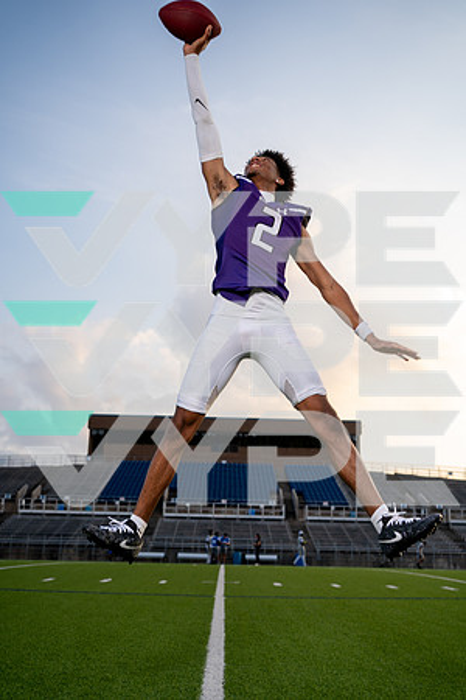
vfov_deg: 54.4
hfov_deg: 37.9
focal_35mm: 35
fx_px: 680
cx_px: 233
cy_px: 350
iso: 400
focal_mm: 35
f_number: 4
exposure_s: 1/250
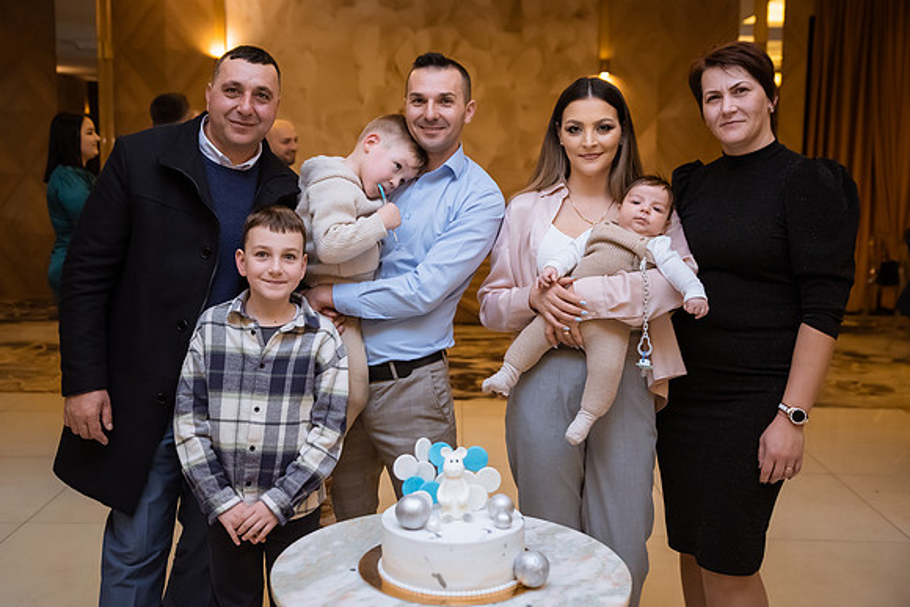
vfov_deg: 33.3
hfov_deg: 48.2
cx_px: 424
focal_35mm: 40
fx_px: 1016
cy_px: 280
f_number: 2.8
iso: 2000
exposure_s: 1/160
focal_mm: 36
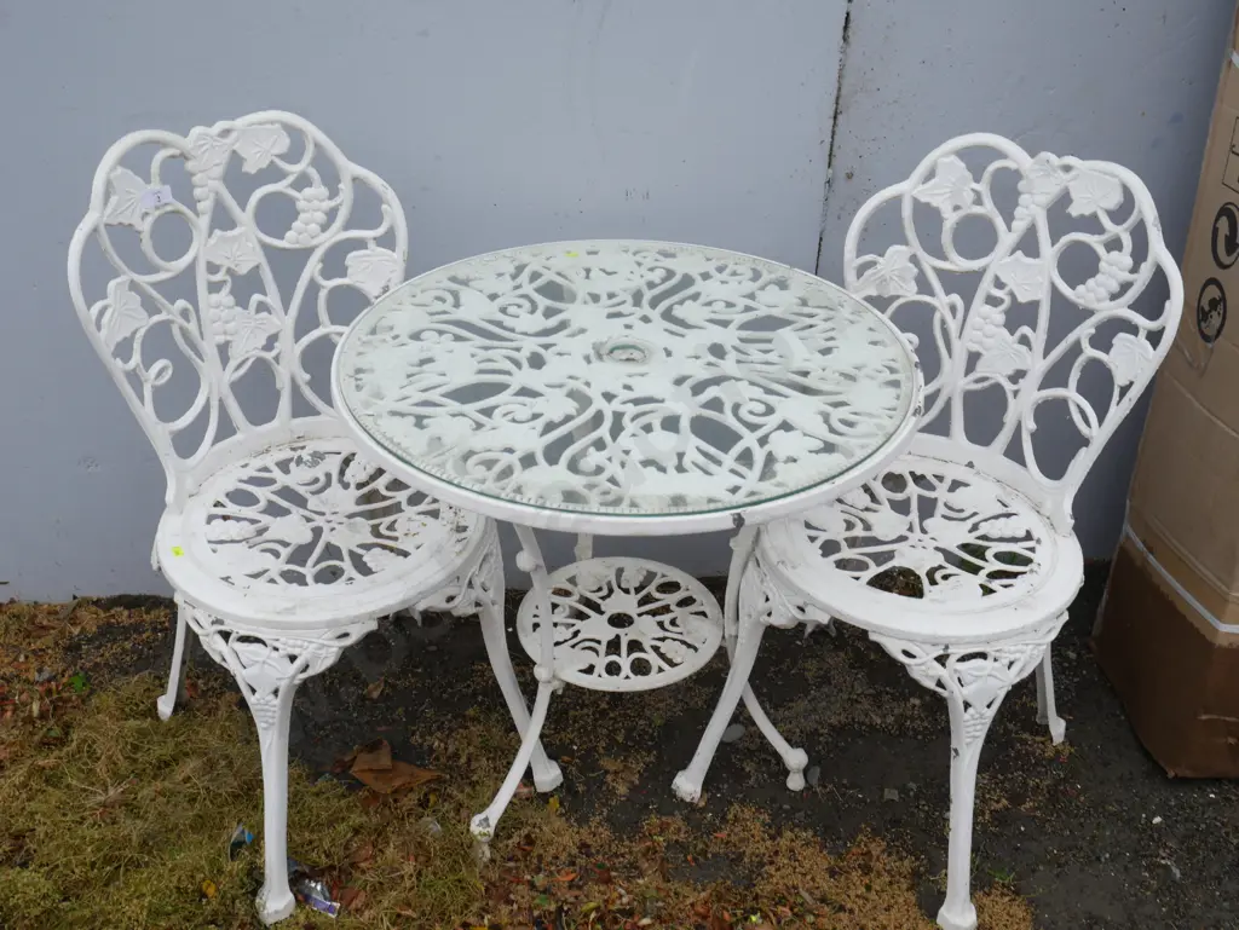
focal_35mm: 38
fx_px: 1361
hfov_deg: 49.0
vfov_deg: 37.8
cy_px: 465
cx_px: 620
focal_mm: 19
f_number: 6.3
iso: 200
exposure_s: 1/250
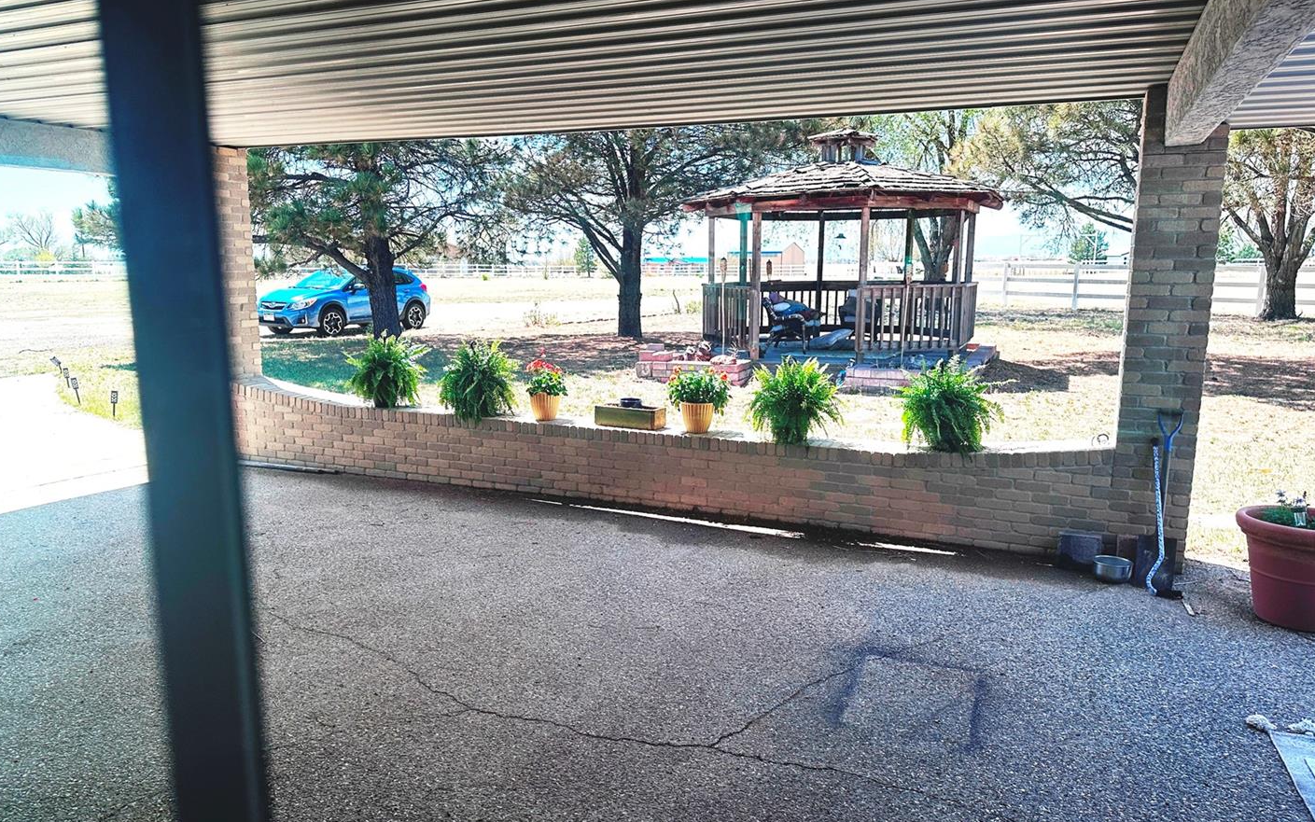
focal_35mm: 26
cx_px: 661
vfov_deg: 47.6
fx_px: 932
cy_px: 426
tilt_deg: -10.7
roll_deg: +0.0
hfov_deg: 70.4
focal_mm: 6.86
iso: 80
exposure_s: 1/762
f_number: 1.78
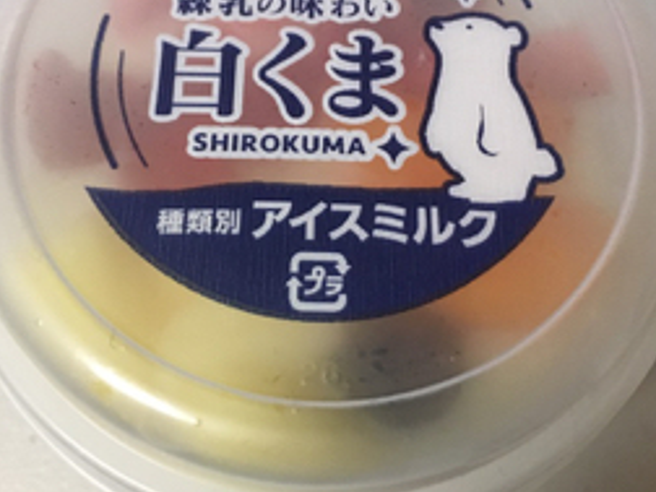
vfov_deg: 31.2
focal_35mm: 46
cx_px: 318
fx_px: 872
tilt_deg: -67.8
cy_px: 156
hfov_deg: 41.2
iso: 200
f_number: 2.2
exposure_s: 1/30
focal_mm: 4.15
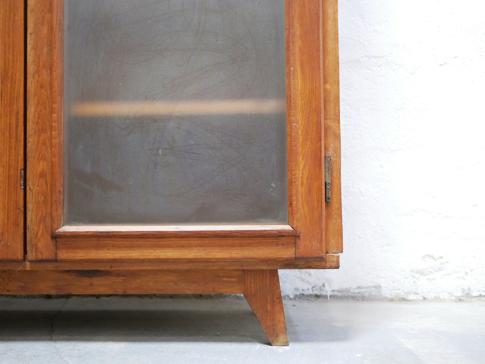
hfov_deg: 46.8
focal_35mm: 40
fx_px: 561
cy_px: 182
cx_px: 242
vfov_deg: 36.0
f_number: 1.7
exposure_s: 1/50
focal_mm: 20
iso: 3200
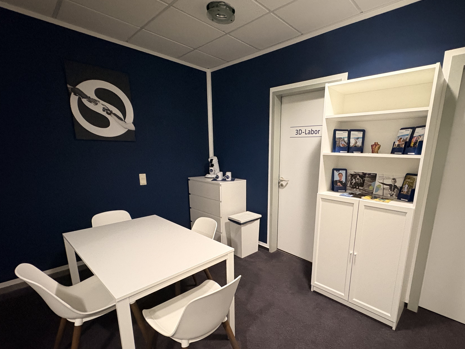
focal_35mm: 17
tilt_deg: -13.1
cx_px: 270
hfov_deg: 90.3
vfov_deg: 74.3
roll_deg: -1.3
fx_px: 228
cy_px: 200
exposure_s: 1/50
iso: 800
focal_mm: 2.22
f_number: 2.2
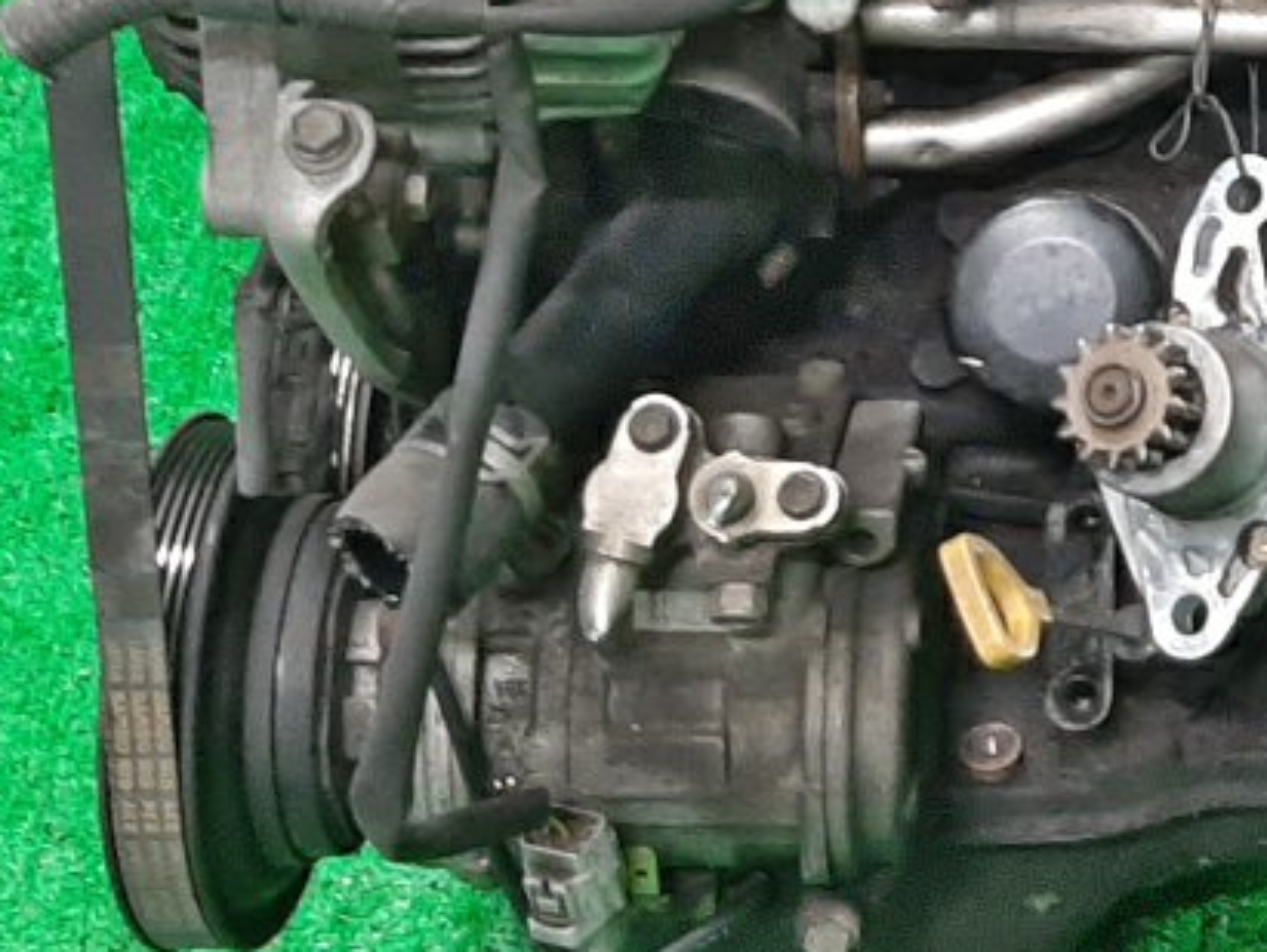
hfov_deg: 20.1
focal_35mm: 91
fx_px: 3334
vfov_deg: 16.0
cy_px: 43
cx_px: 1535
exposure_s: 1/50
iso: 206
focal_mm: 3.93
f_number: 1.7
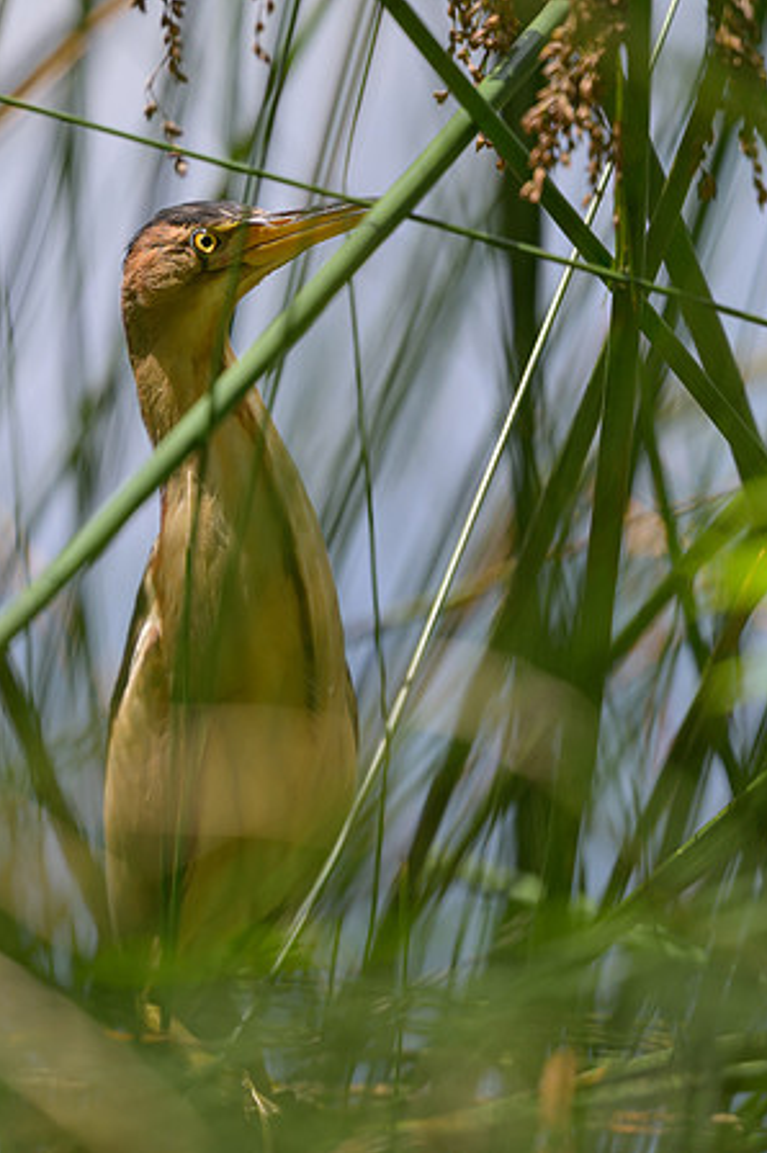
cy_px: 500
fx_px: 32805
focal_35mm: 1025
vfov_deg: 2.0
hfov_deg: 1.3
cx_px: 131
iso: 140
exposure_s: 1/1600
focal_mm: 400
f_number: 2.8
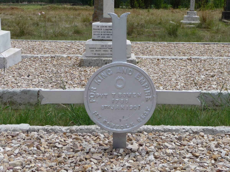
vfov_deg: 21.6
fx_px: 452
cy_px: 86
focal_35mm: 68
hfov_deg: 28.6
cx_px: 115
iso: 100
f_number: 4.2
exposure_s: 1/1000
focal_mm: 8.5
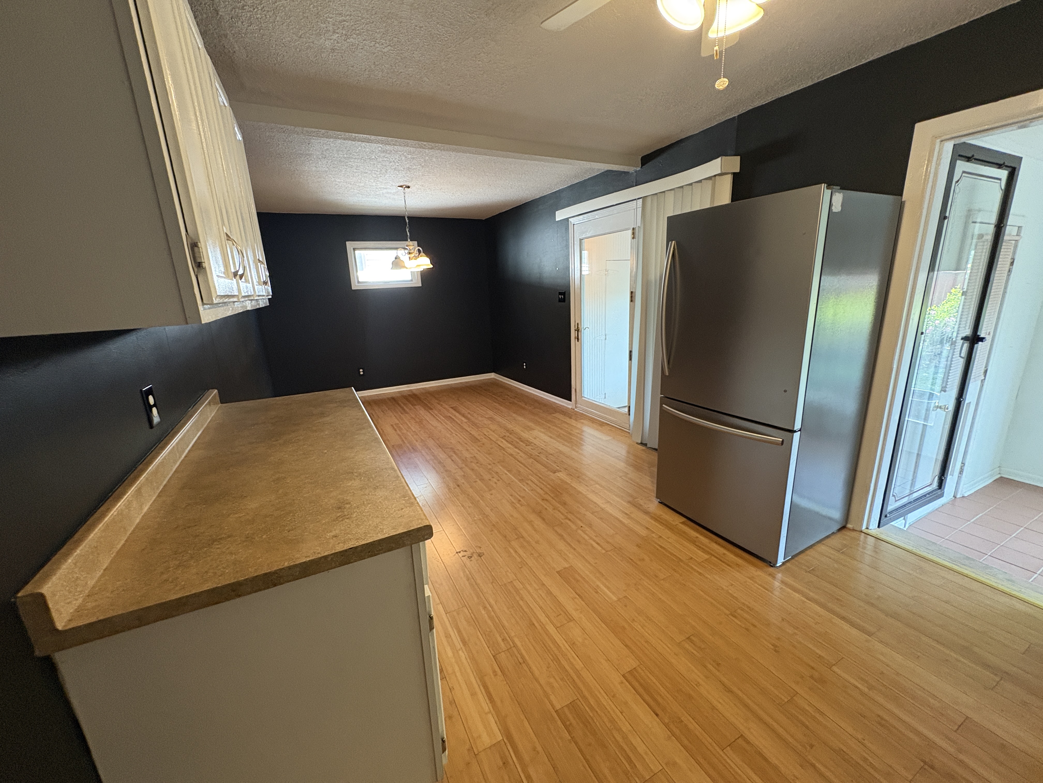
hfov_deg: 102.1
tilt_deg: -13.7
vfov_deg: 85.7
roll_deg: +2.5
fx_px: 422
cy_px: 392
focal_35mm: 14
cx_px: 522
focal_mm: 2.22
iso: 400
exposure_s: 1/60
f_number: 2.2
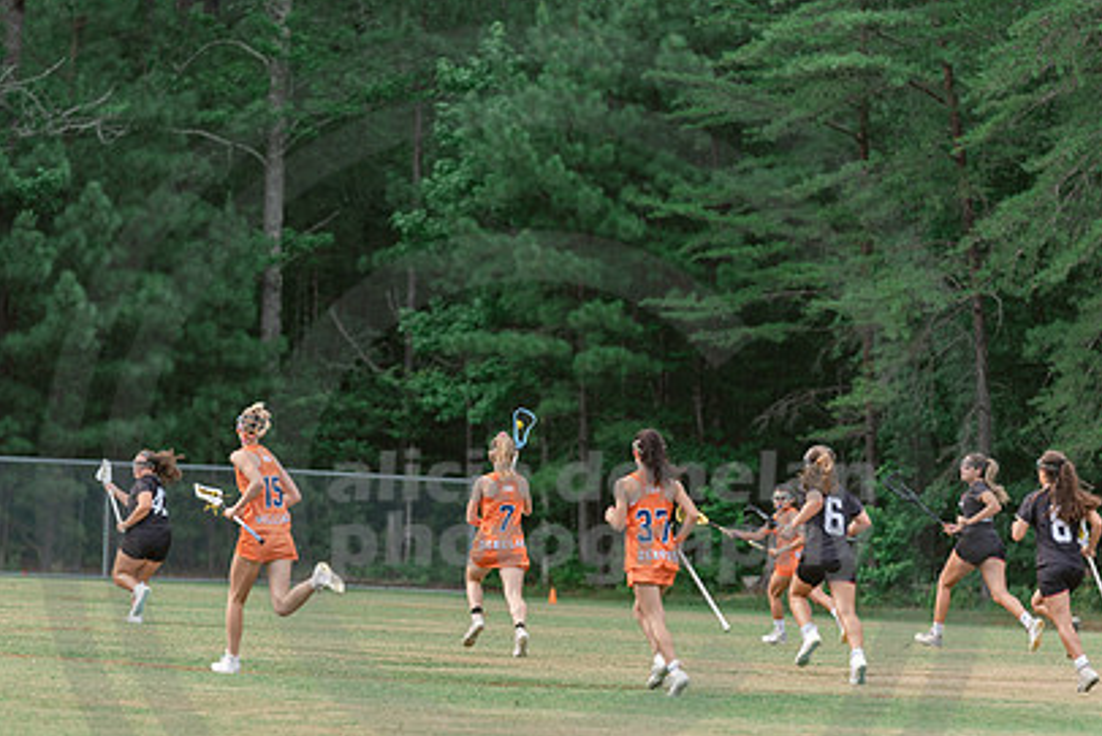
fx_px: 7655
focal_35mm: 250
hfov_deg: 8.2
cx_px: 518
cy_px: 507
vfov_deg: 5.5
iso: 250
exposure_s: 1/640
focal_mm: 175
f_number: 3.2
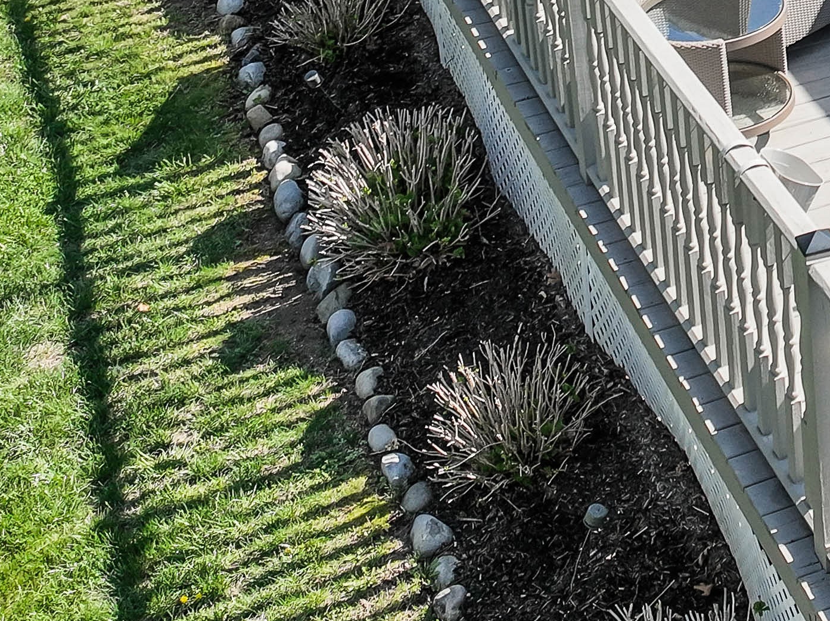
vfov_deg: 15.2
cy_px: -266
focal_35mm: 91
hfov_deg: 19.2
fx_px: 2181
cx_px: 1196
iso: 230
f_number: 2.8
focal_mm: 12.29
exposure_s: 1/1000
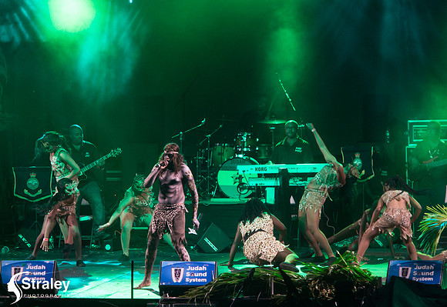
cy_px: 135
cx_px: 219
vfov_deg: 4.2
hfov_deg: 6.2
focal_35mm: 331
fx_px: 4146
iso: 3200
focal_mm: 240
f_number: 5.6
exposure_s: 1/200
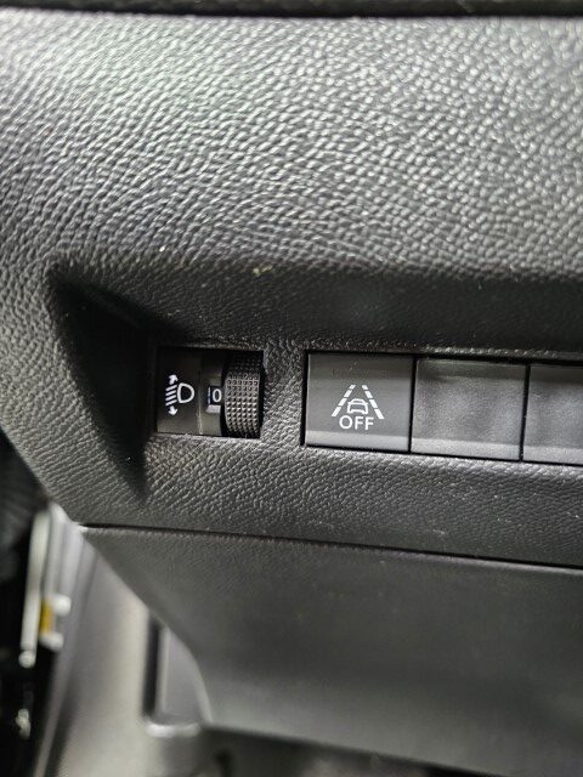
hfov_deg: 58.9
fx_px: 516
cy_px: 388
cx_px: 292
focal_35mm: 23
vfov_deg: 73.9
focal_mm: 6.3
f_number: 1.7
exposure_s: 1/25
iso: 1000
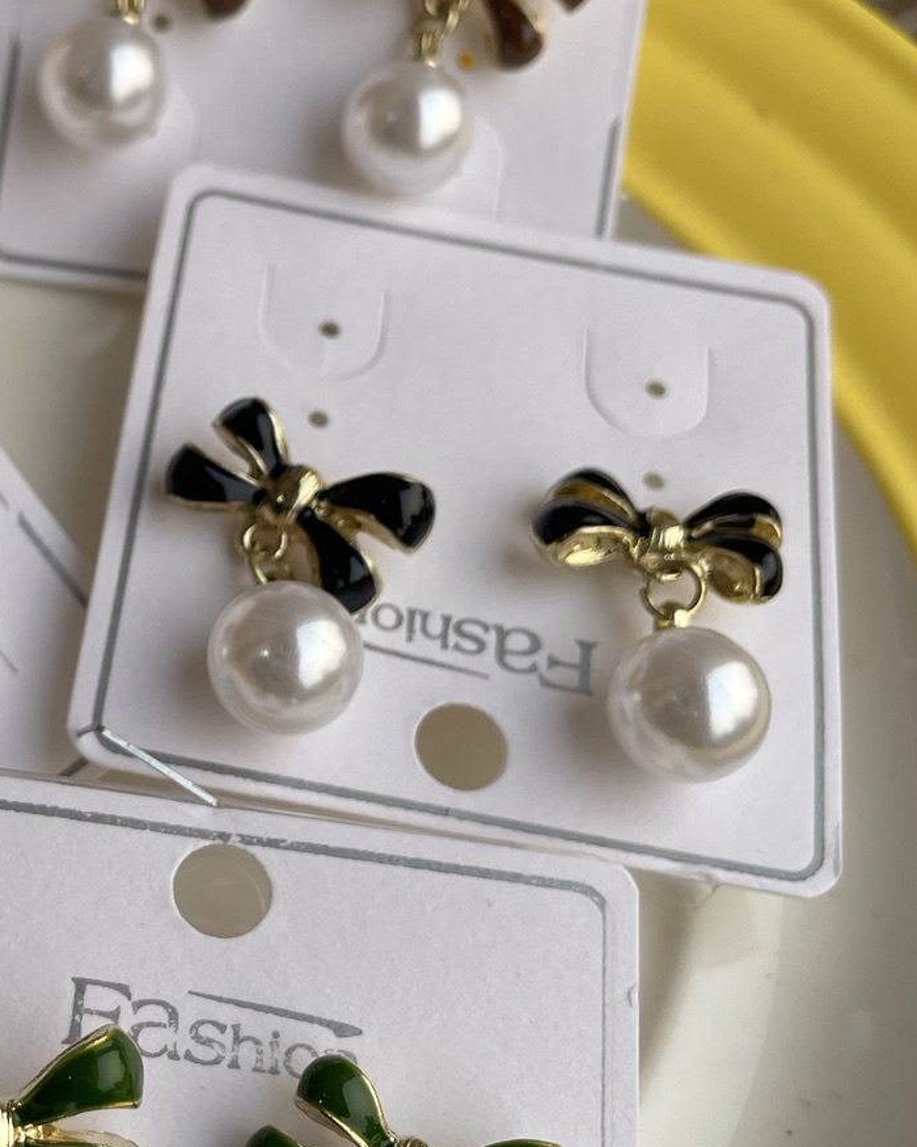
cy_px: 596
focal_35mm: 58
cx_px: 75
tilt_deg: -50.1
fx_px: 1968
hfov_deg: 25.3
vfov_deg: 32.5
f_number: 1.6
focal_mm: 4.2
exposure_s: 1/409
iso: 32
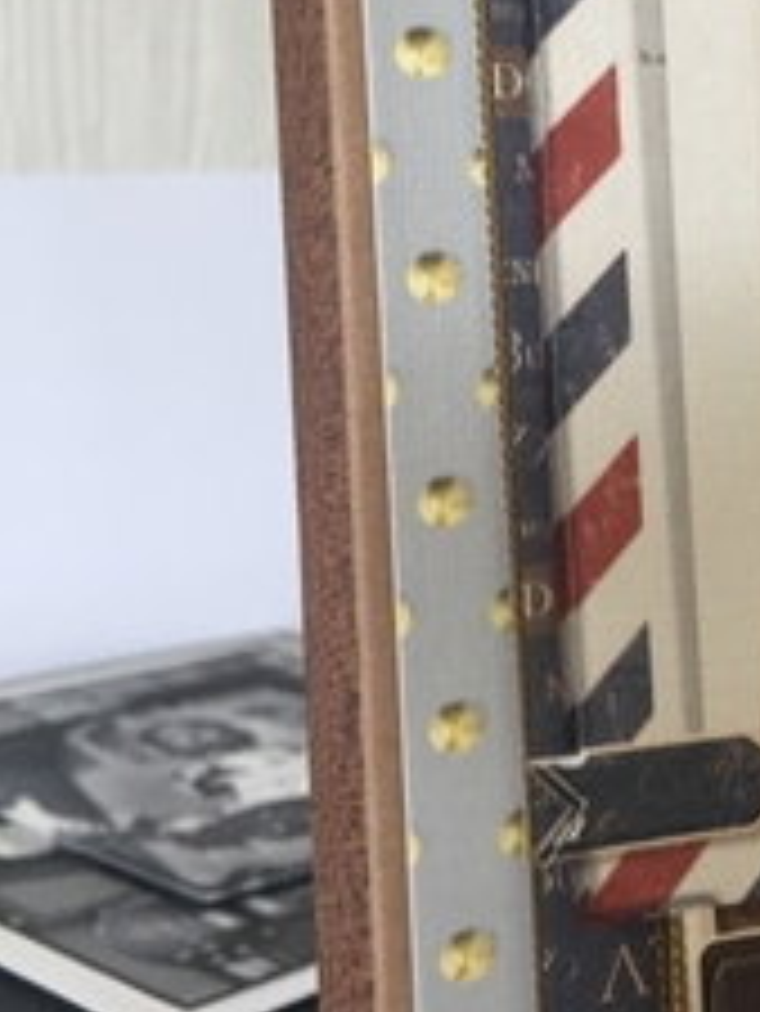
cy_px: 481
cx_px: 749
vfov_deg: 33.2
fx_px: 1696
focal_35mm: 58
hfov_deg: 24.2
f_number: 2.2
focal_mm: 4.15
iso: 160
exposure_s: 1/33
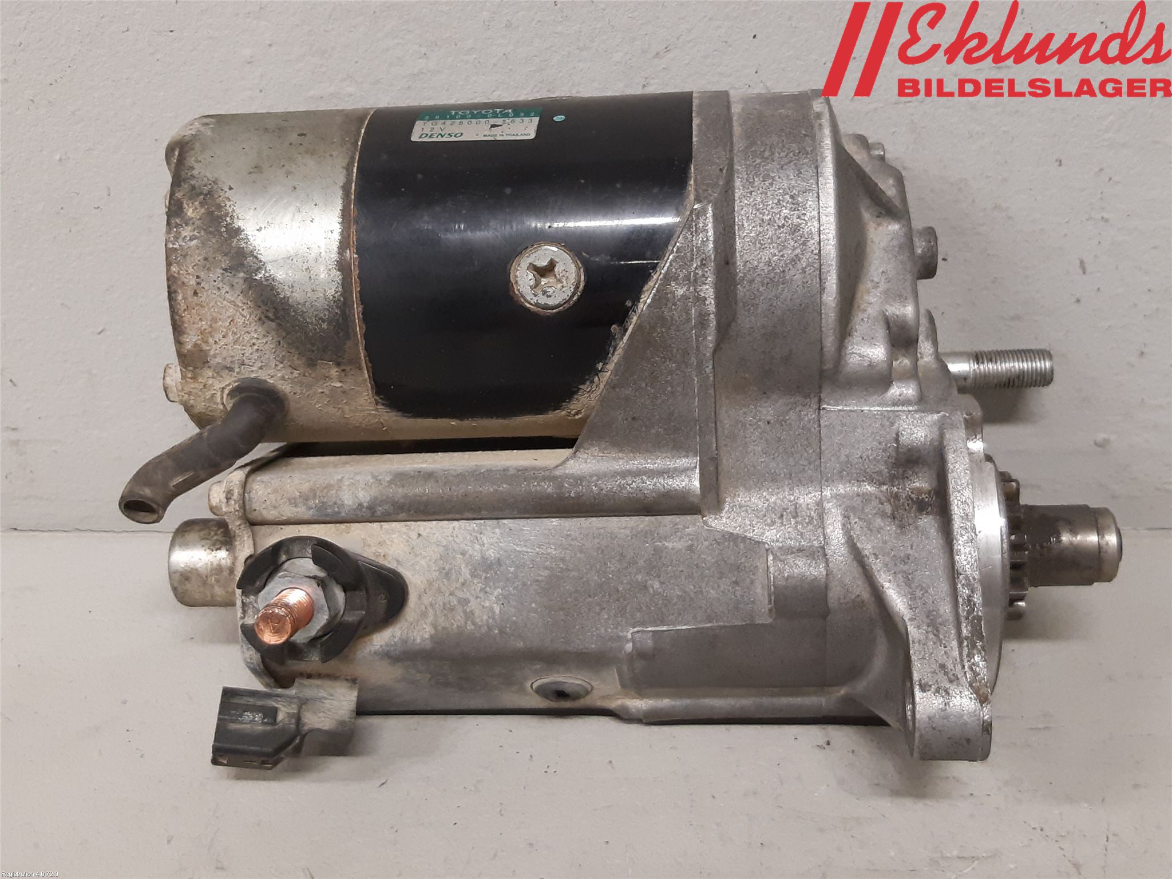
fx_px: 880
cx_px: 586
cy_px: 440
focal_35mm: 26
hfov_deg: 67.3
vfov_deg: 53.1
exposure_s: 1/50
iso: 200
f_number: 1.7
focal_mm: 3.93
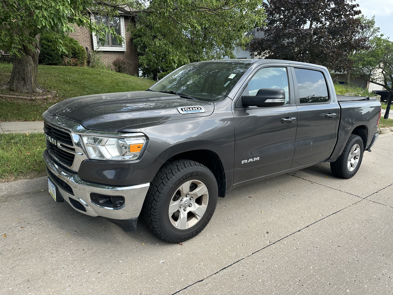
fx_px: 272
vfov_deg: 56.8
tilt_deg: -15.7
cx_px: 196
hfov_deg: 71.6
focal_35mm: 24
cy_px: 148
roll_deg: +0.2
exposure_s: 1/1272
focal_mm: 6.86
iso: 80
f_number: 1.78
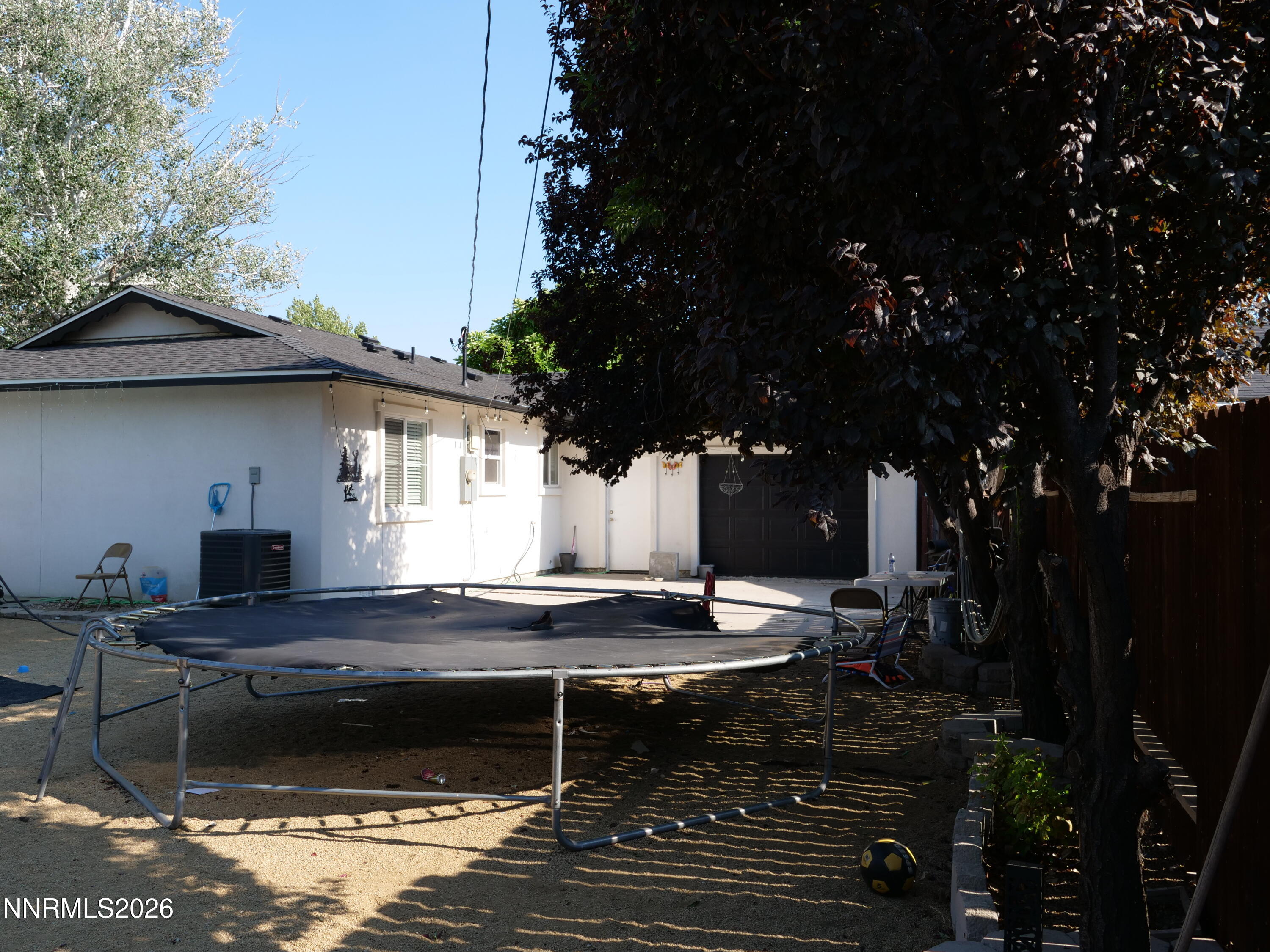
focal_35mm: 30
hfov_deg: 60.0
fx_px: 1101
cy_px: 476
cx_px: 635
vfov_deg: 46.8
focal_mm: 15
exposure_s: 1/320
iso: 200
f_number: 5.6
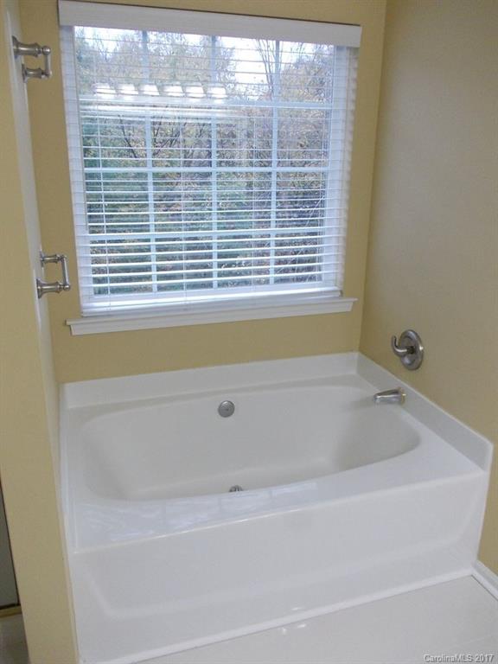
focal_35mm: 28
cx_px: 249
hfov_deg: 49.7
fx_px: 537
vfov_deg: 63.4
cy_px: 332
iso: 125
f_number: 2.7
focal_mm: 4
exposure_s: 1/25
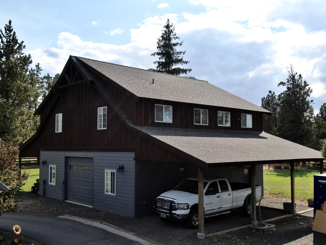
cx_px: 163
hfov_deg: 47.9
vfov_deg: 36.8
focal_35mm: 39
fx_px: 367
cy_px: 122
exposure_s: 1/1000
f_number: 3.4
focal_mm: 6.63
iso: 100
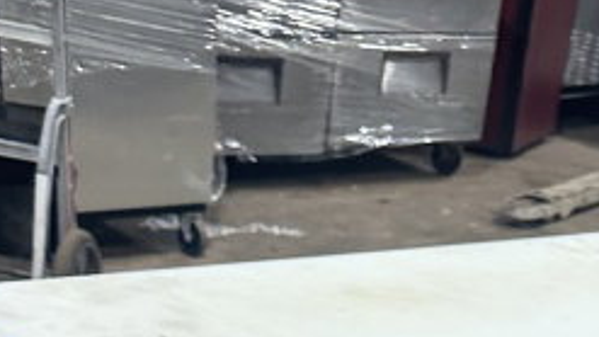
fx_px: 1366
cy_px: 956
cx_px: 417
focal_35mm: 86
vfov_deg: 10.6
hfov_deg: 24.6
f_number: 1.78
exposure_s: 1/60
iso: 250
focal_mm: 6.86
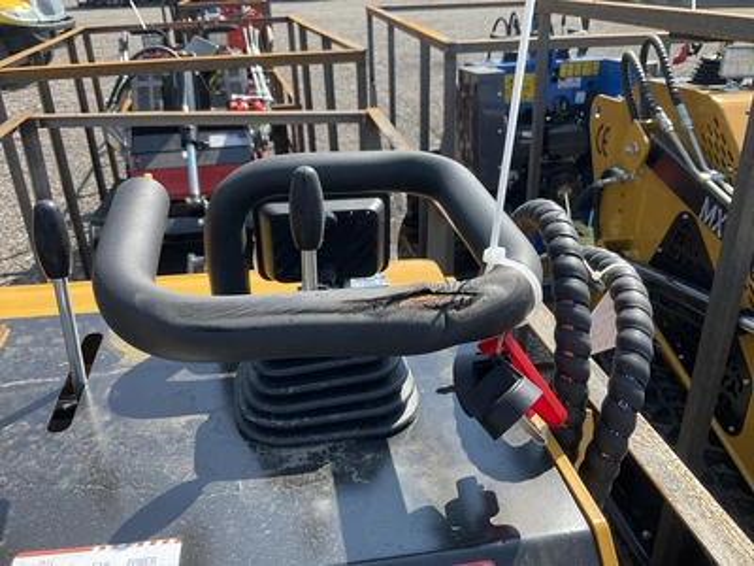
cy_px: 283
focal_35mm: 29
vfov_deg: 48.2
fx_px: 632
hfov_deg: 61.7
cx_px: 377
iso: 25
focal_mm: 3
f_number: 1.8
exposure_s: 1/568
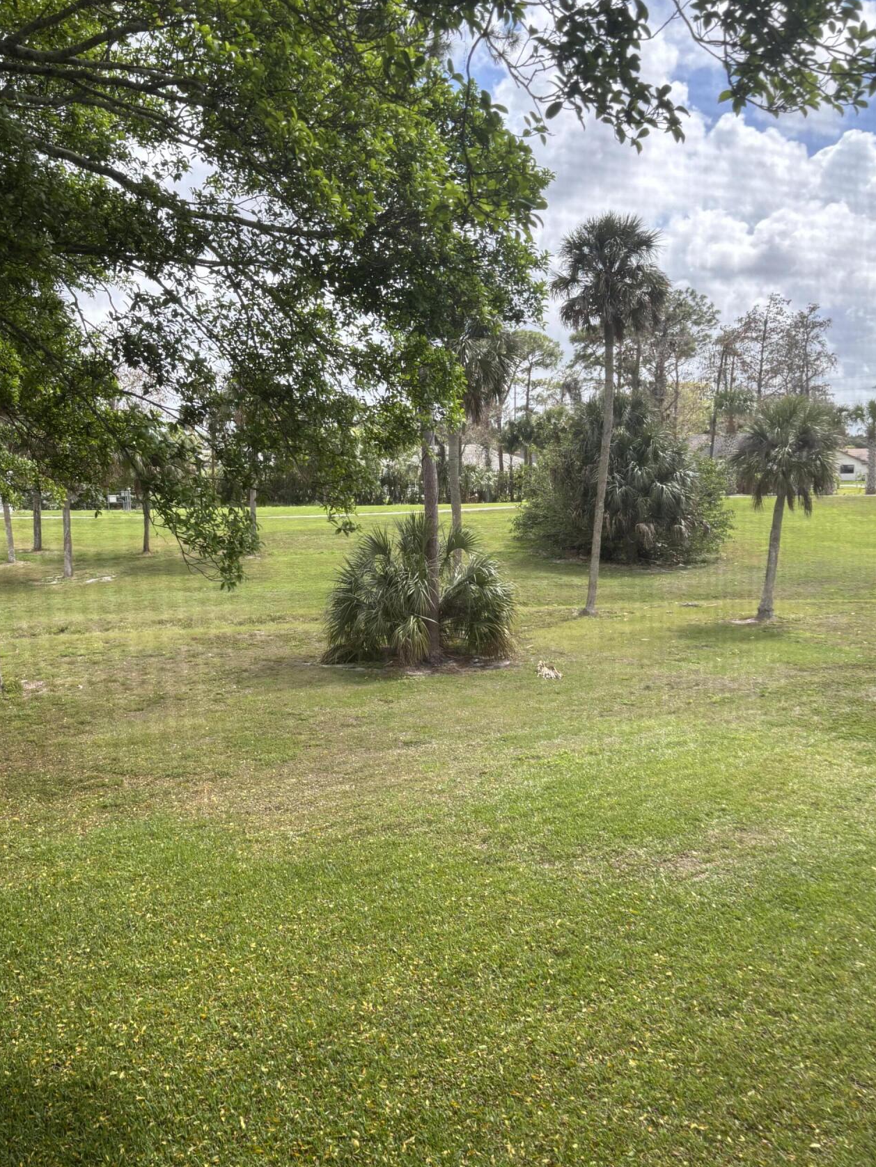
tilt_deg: -8.1
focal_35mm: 31
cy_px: 582
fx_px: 1046
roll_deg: +0.0
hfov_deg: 45.4
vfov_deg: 58.3
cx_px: 386
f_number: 1.6
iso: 50
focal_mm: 5.96
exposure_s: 1/684
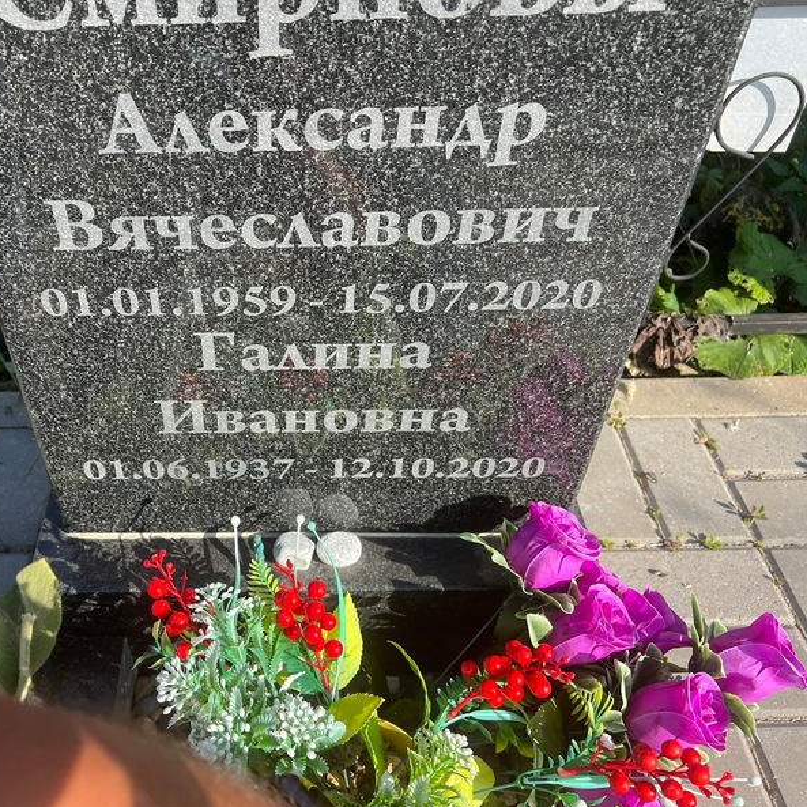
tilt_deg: -35.6
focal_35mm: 31
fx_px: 818
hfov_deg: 51.5
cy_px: 404
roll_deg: +2.2
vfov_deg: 52.5
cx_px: 264
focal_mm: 5.7
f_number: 1.5
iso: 50
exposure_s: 1/1669
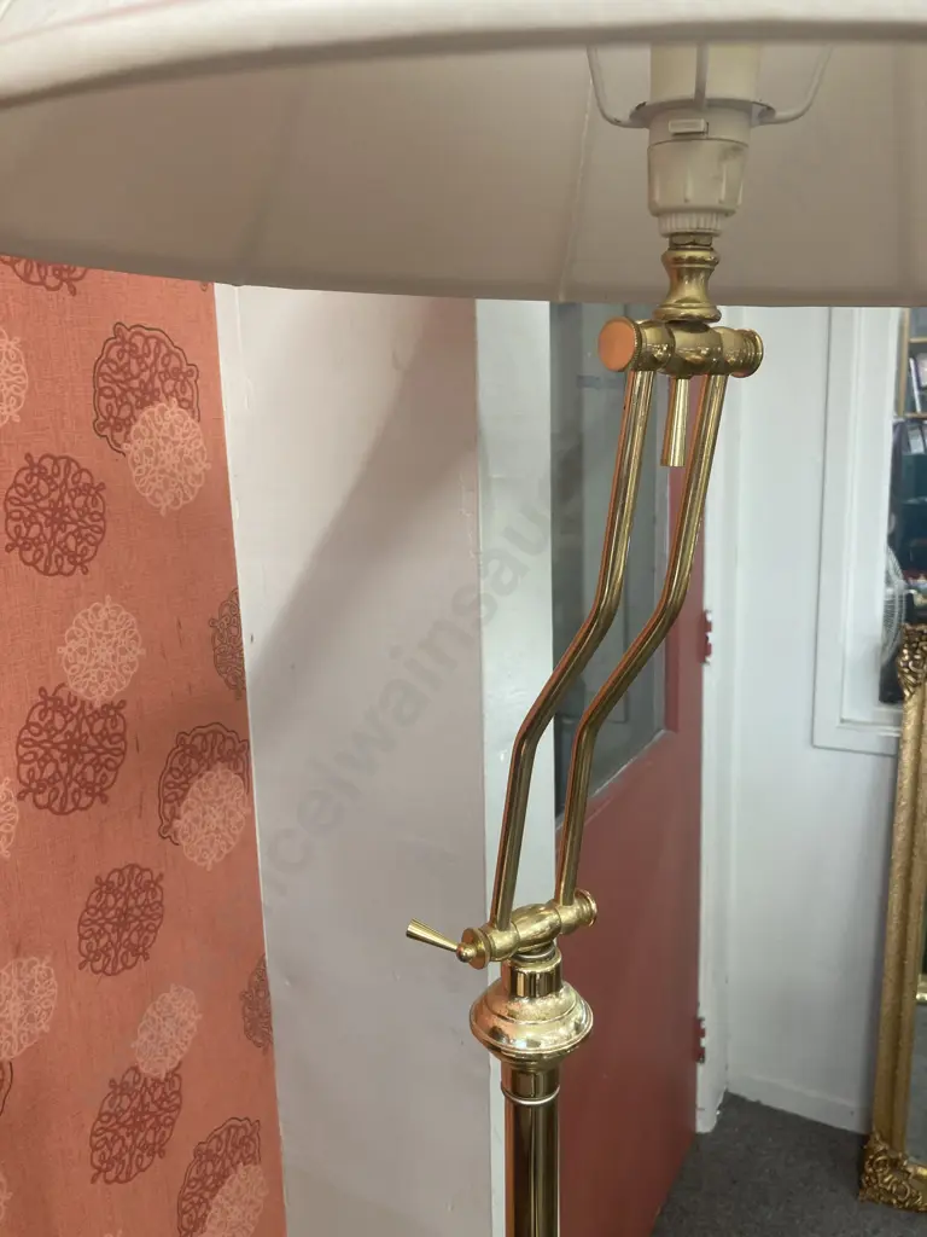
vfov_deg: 63.4
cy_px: 618
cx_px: 464
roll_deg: +2.8
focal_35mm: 28
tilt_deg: -9.3
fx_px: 1000
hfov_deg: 49.7
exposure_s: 1/50
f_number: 1.8
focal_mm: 3.99
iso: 100
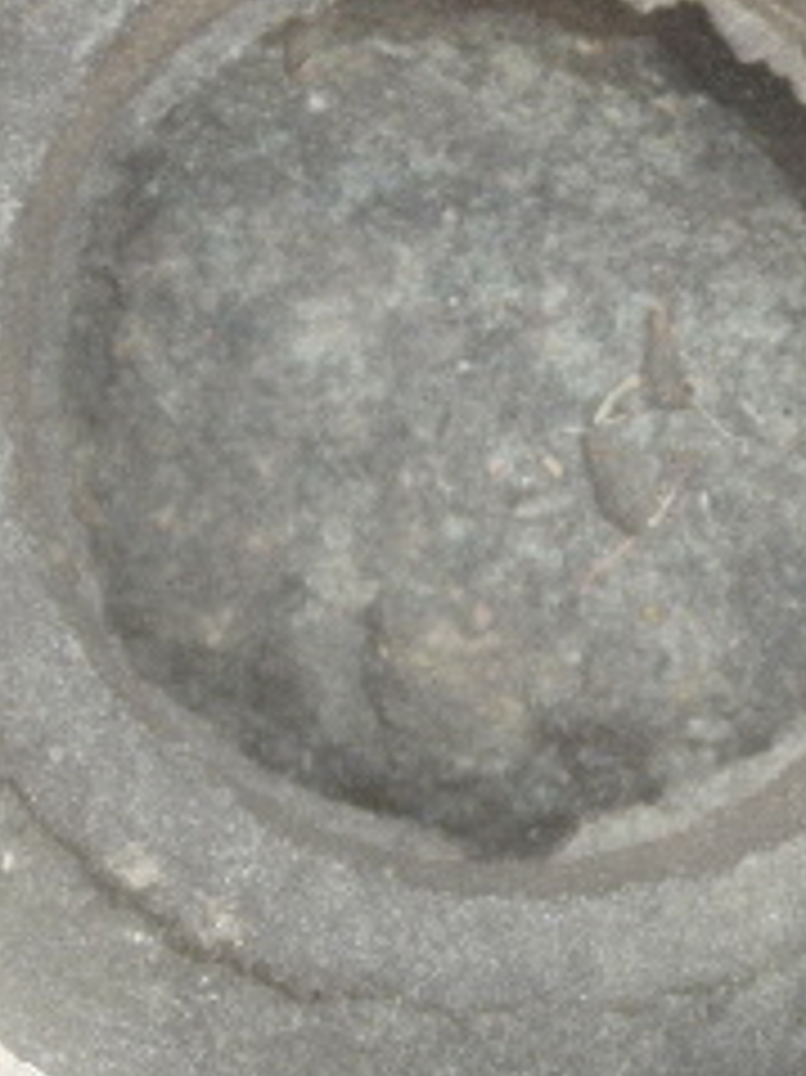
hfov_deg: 19.0
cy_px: 522
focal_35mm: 75
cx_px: 851
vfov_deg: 26.0
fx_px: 2330
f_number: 3
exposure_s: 1/30
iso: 200
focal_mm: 5
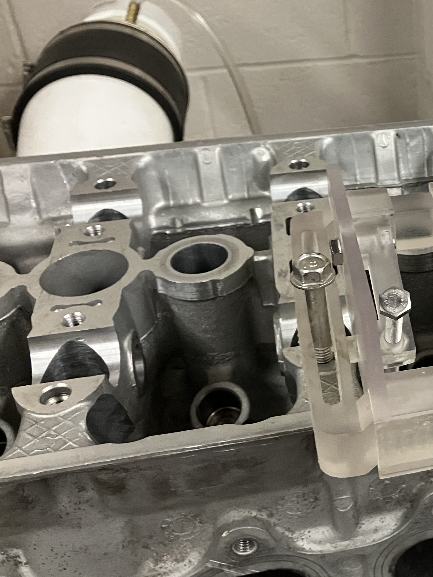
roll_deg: -1.3
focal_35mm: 52
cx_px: 518
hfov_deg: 25.2
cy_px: 257
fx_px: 867
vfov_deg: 36.8
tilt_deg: -34.5
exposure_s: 1/60
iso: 320
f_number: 1.8
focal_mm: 3.99
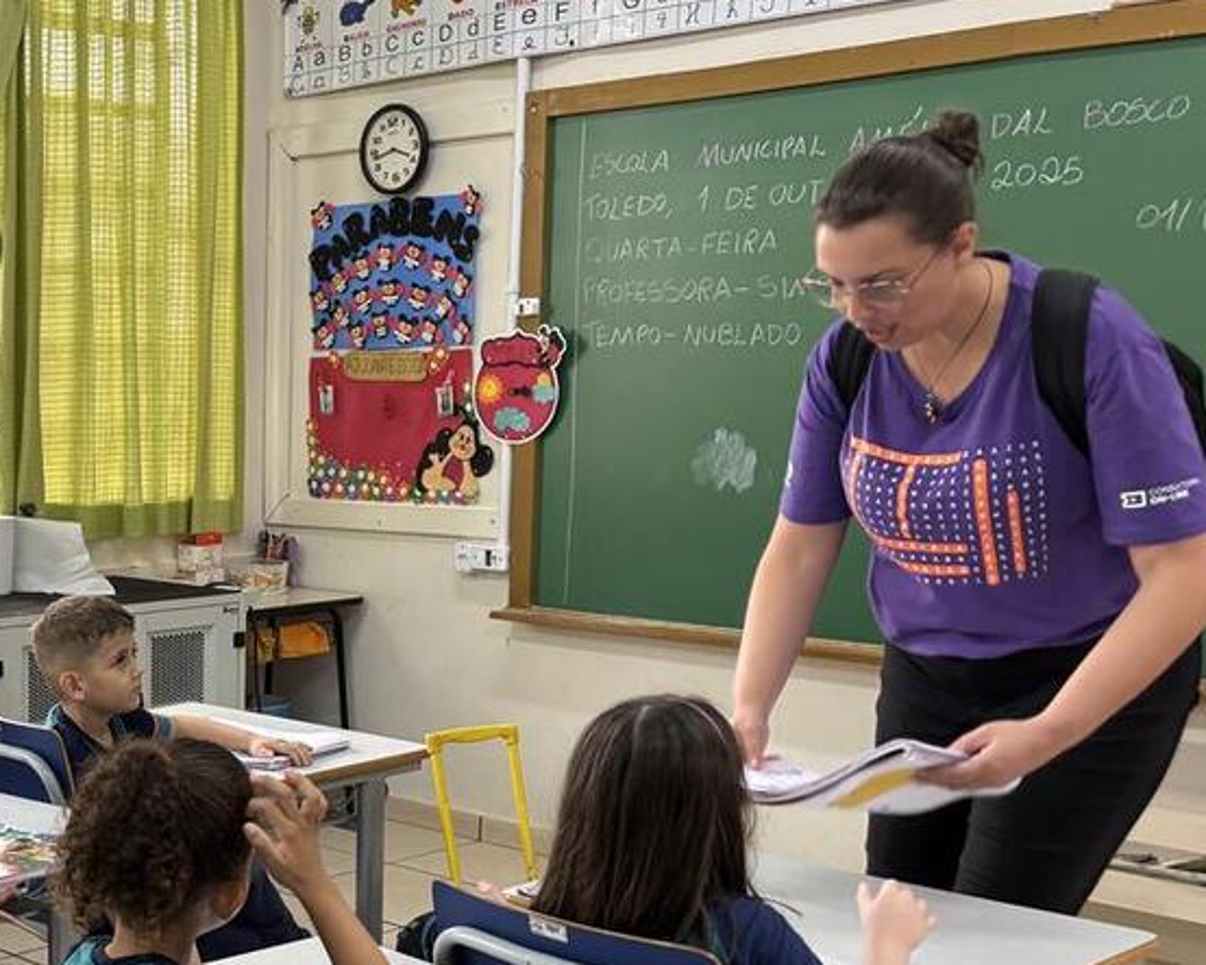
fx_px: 1963
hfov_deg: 31.9
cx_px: 39
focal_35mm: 55
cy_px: 730
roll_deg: +2.3
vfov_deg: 27.2
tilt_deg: -14.2
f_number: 1.6
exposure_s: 1/60
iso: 100
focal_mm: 5.96
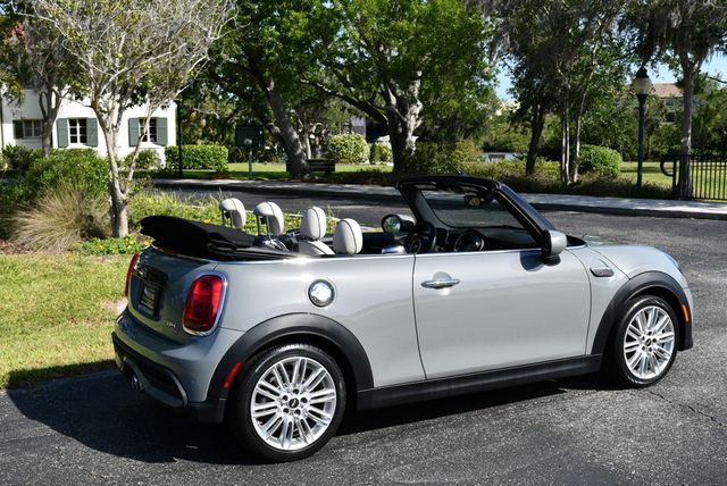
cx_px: 364
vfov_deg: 30.6
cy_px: 243
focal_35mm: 44
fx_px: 889
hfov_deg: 44.5
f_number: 8
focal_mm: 22
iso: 110
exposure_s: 1/250
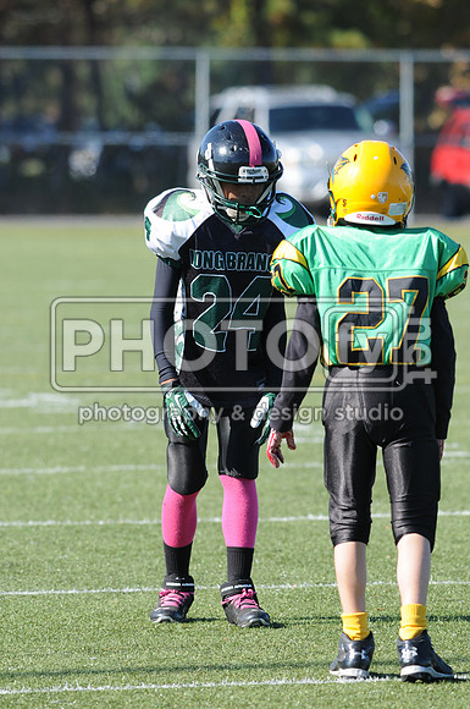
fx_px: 8838
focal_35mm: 450
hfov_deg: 3.0
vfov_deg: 4.6
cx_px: 235
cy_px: 354
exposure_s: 1/500
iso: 200
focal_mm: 300
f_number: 5.6
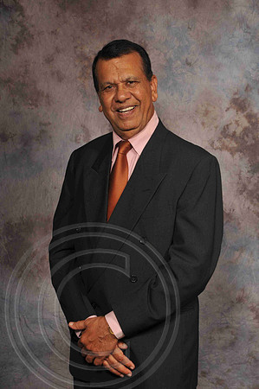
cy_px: 194
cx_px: 130
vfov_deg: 28.1
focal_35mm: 72
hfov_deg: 18.9
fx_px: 779
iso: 200
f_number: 5.6
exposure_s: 1/200
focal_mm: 48
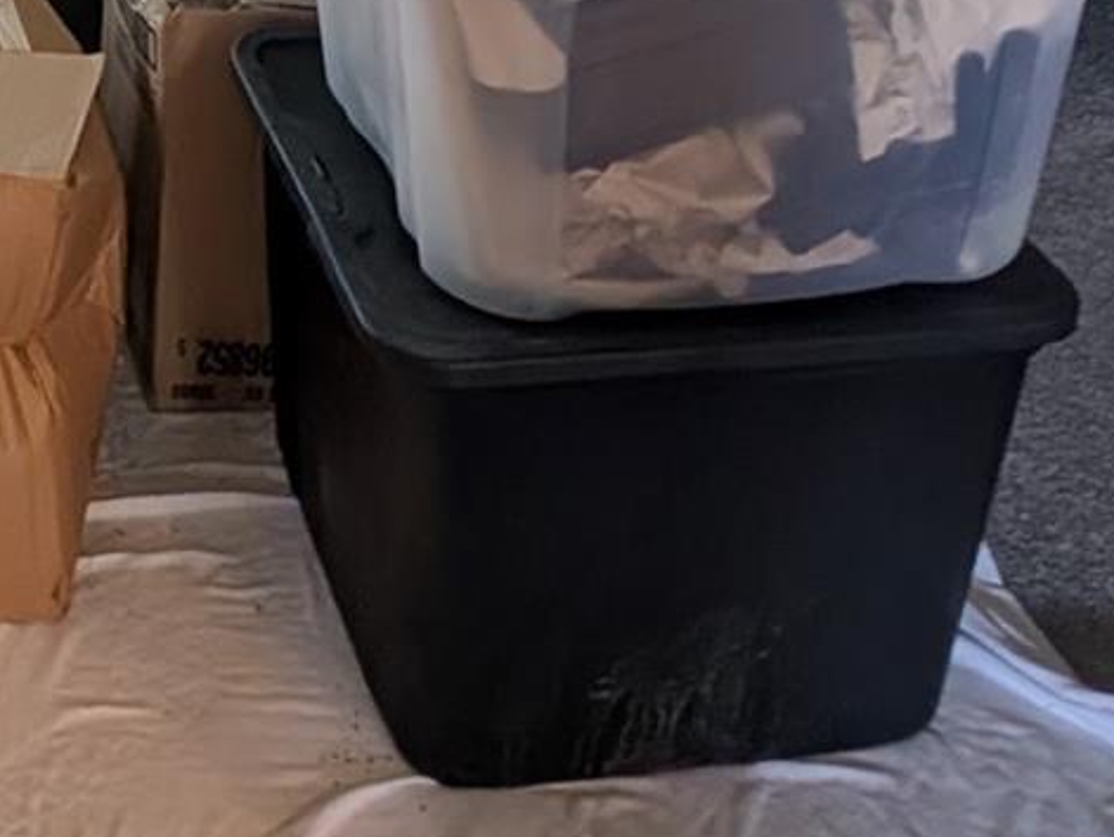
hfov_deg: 33.3
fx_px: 1675
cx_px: -33
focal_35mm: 52
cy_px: -622
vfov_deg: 20.7
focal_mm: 2.23
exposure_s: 1/24
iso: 107
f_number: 1.95
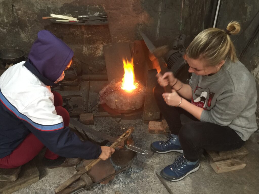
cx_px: 130
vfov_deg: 48.2
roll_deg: -4.3
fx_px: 217
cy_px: 97
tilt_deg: -31.6
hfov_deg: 61.7
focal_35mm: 29
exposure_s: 1/8
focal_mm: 4.15
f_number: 2.2
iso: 125
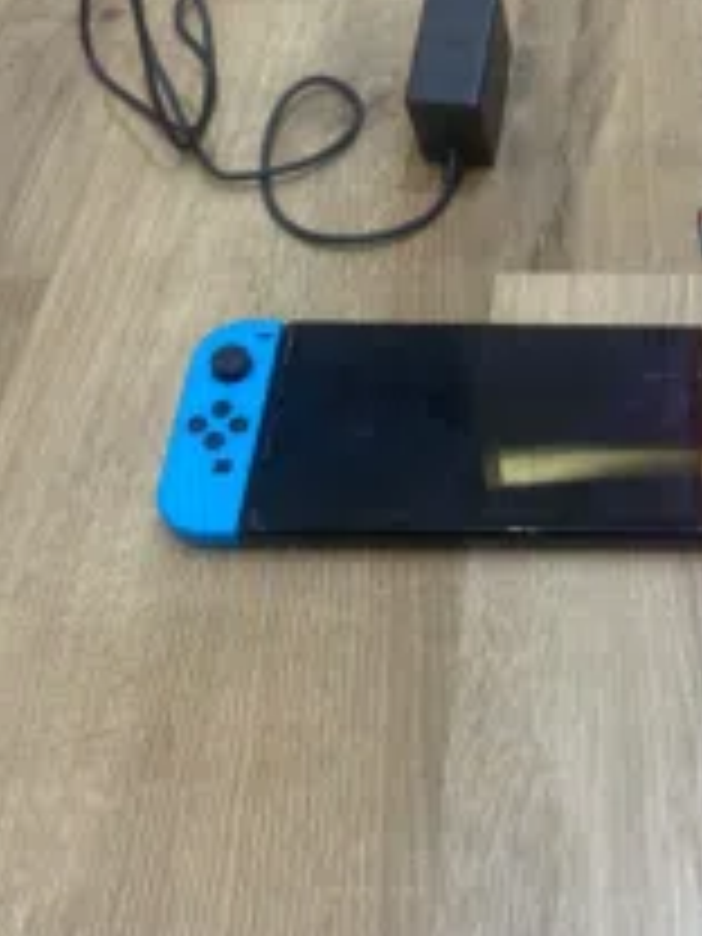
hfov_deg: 27.7
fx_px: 1352
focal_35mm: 50
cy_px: 382
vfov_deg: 38.1
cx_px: 670
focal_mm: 4.25
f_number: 1.8
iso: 125
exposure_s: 1/98
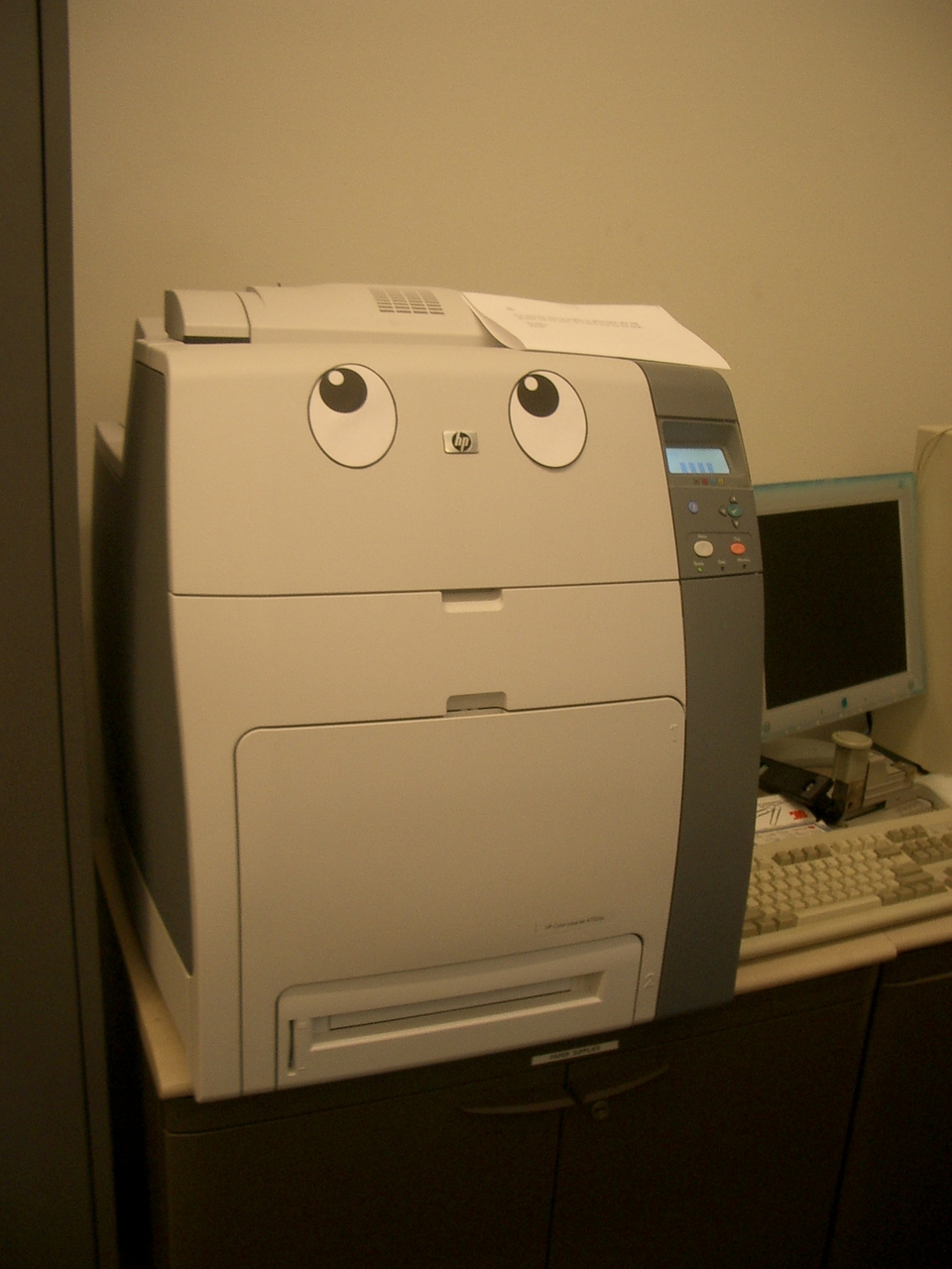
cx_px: 476
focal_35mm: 35
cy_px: 634
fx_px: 1283
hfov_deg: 40.7
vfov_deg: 52.6
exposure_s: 1/30
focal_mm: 5.8
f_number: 2.6
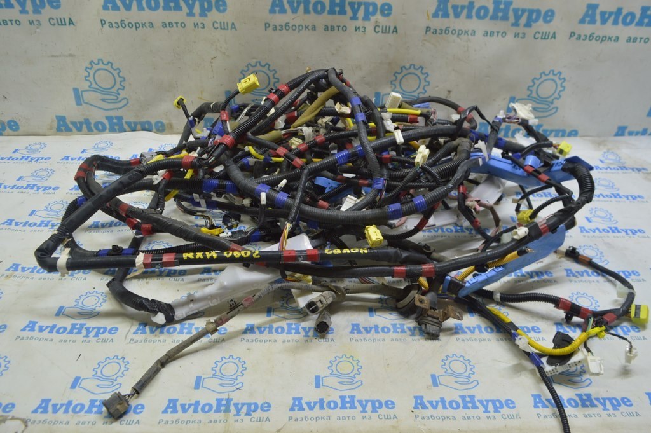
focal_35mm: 27
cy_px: 216
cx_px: 326
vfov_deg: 47.9
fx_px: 488
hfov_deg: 67.4
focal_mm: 18
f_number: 5.6
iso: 400
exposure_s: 1/20
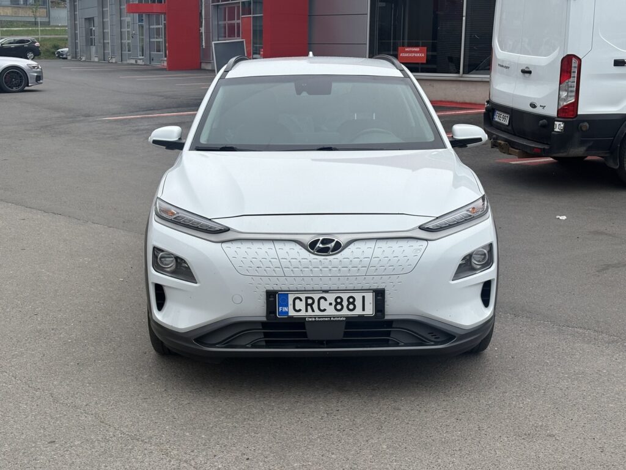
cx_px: 313
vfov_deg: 28.0
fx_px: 940
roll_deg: -0.9
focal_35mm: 52
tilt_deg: -8.9
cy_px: 235
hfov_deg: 36.8
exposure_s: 1/1667
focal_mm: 5.96
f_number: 1.6
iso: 32
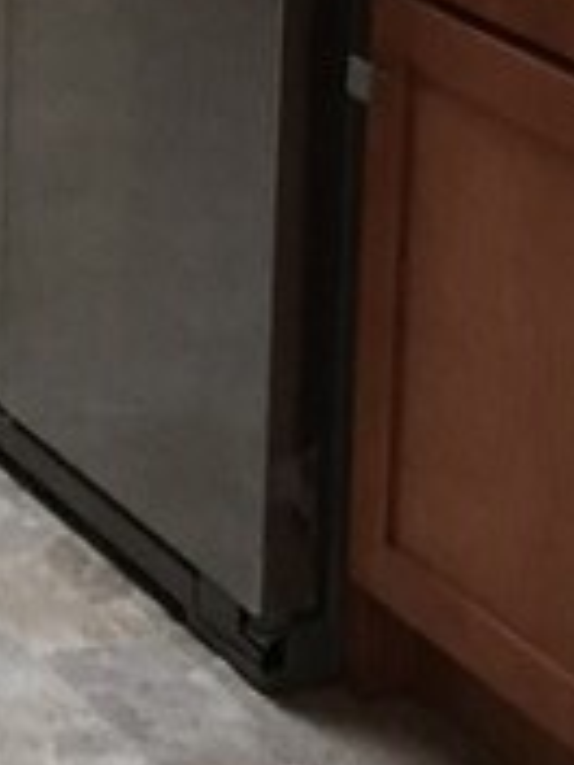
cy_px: -335
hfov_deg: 8.5
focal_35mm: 169
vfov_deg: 11.3
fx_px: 3736
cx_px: -374
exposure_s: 1/30
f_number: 2.2
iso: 200
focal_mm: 4.15
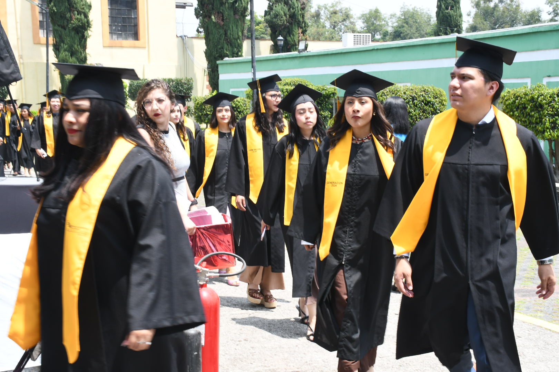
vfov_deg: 23.8
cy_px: 186
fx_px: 885
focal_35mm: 57
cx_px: 280
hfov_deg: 35.1
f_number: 13
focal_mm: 38
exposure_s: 1/125
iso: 400
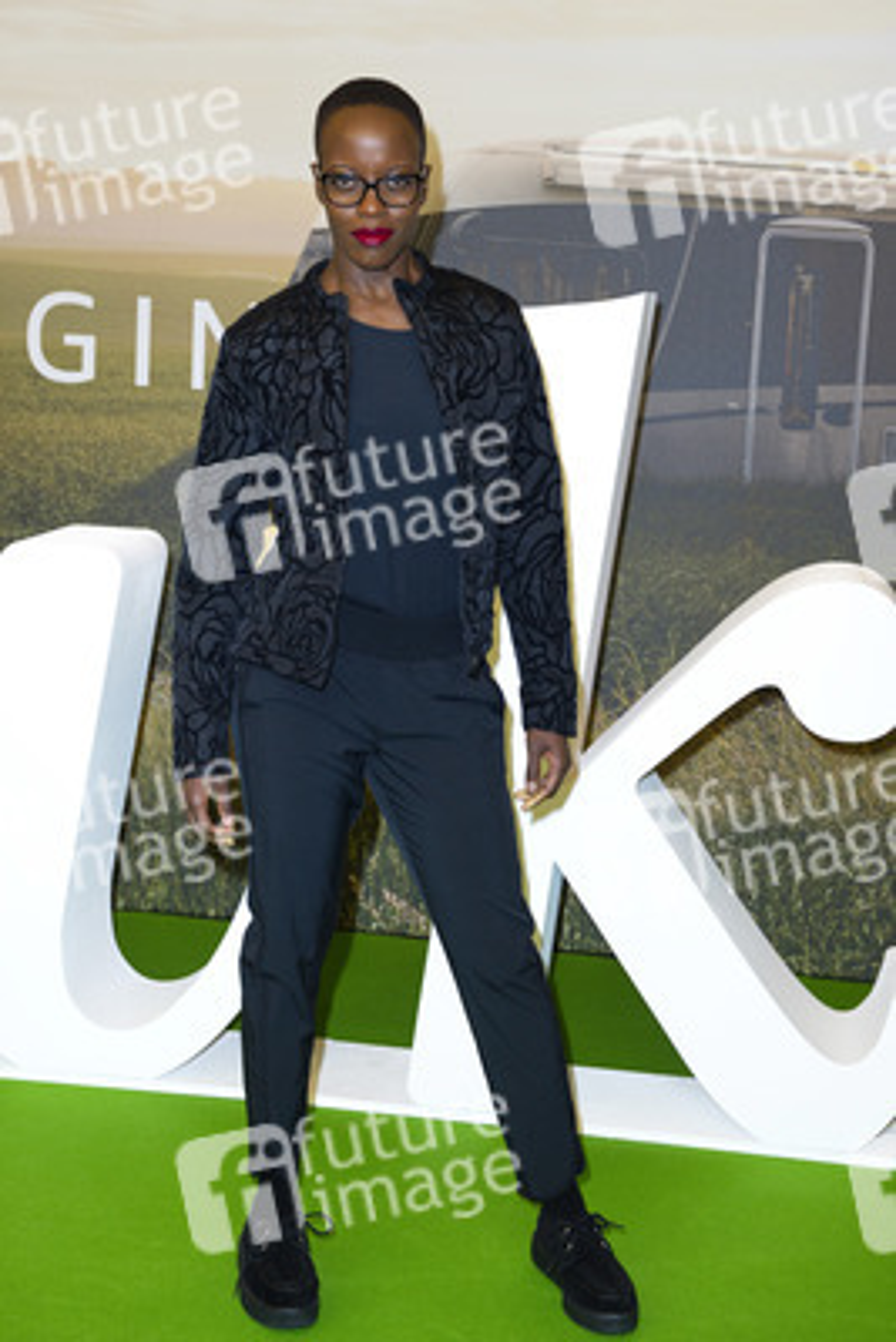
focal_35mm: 55
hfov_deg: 24.6
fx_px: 2051
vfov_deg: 36.2
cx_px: 448
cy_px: 671
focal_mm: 55
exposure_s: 1/160
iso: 800
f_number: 6.3
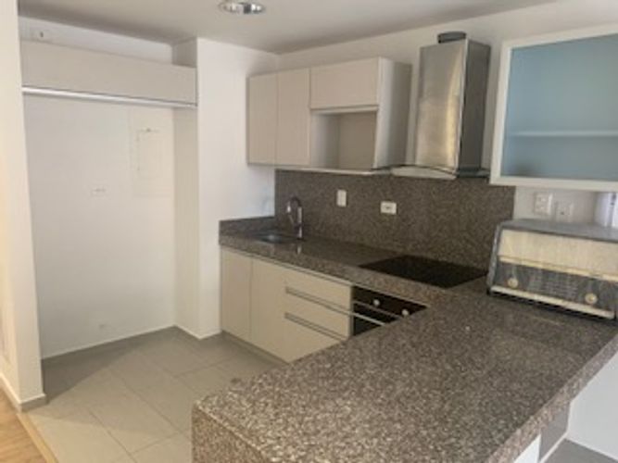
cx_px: 309
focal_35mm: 26
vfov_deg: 53.0
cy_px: 232
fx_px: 464
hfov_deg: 67.3
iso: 320
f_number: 1.8
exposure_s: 1/60
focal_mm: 4.25
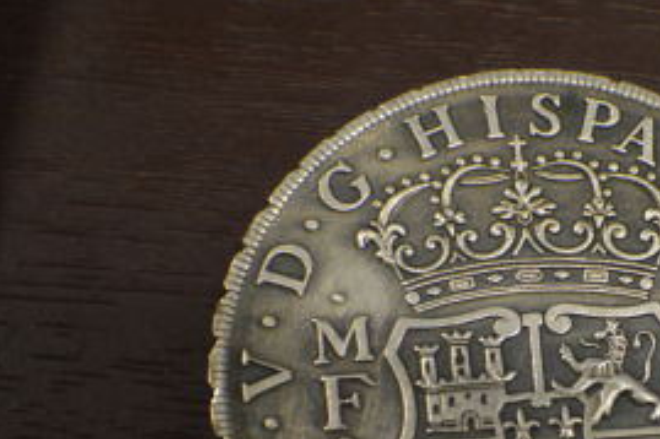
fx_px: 2525
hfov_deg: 14.8
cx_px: 540
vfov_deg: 9.9
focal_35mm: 138
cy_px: 362
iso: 3200
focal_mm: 55
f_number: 5.6
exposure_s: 1/100
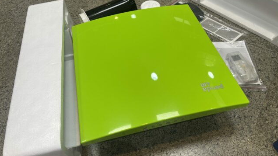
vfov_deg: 40.2
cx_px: 137
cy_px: 76
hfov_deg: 66.1
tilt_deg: -52.4
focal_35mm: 29
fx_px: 214
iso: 64
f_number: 1.6
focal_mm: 5.1
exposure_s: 1/100
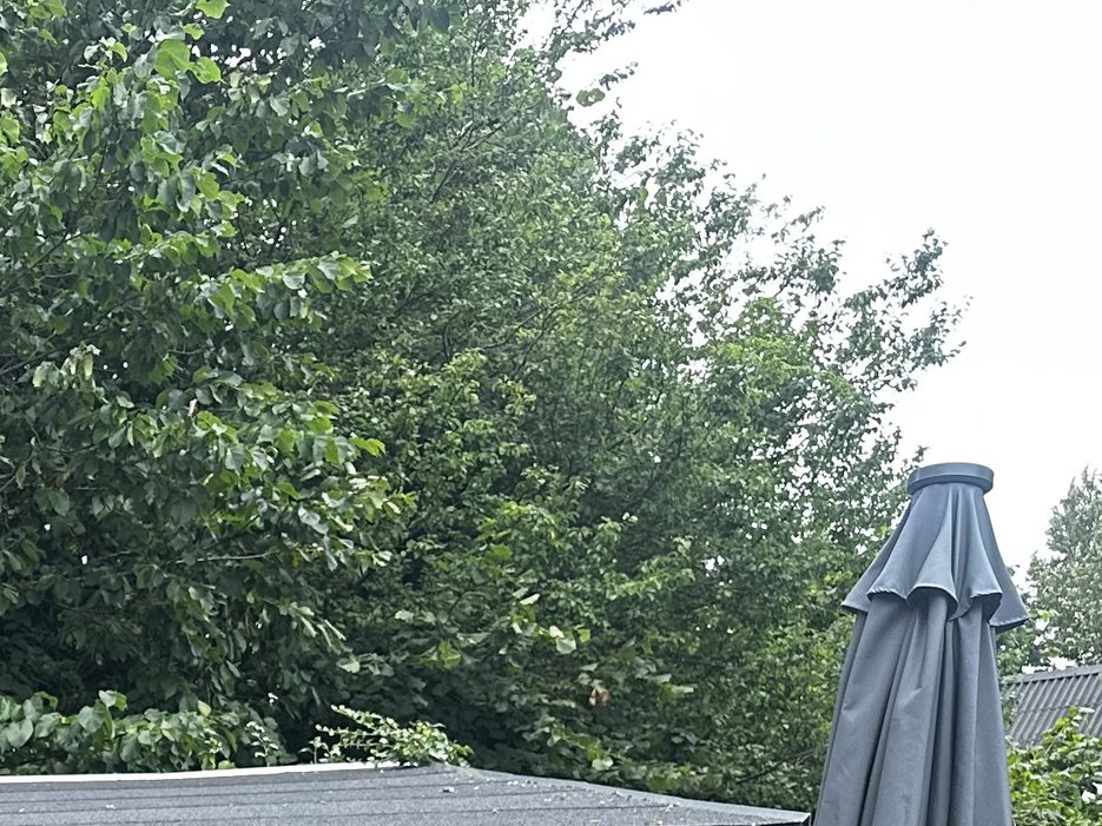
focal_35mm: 77
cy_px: 1303
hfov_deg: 21.4
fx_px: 2451
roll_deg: +0.5
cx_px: -533
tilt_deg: -4.1
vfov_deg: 17.0
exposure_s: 1/561
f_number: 1.78
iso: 80
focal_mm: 6.86
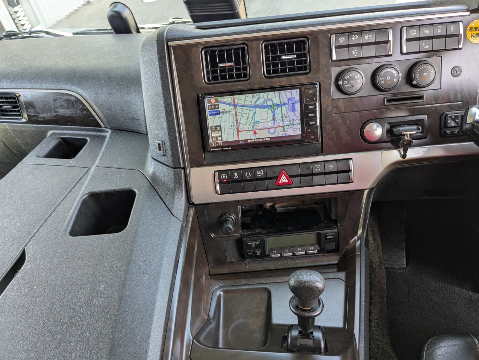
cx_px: 240
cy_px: 180
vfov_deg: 51.4
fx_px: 374
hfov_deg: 65.3
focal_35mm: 27
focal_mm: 4.38
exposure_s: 1/112
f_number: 1.73
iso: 48
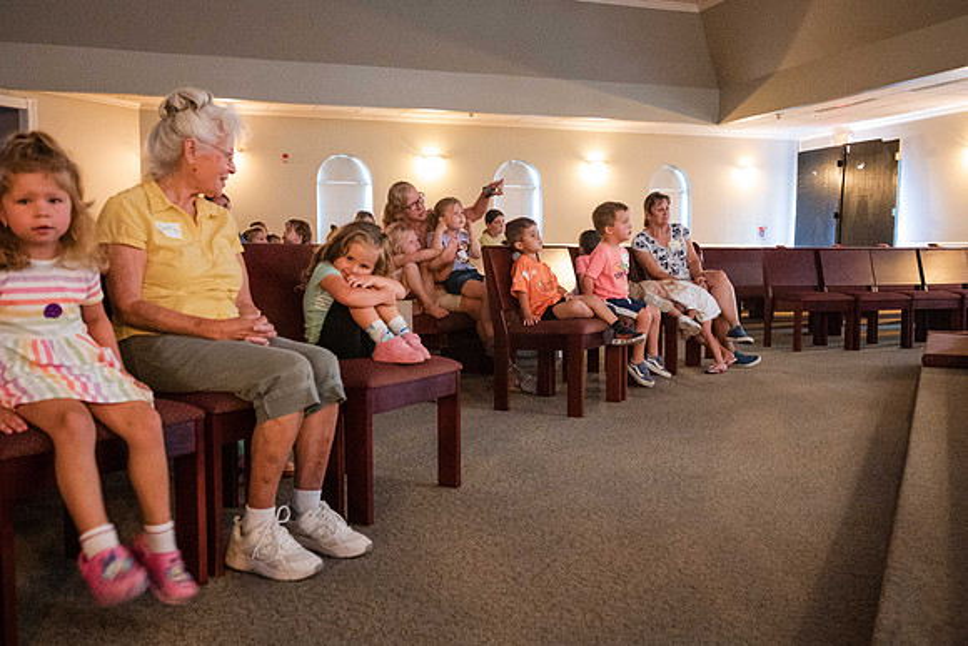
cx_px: 492
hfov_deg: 56.9
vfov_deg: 39.7
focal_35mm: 33
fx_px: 894
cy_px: 318
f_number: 4
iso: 12800
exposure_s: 1/60
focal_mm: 30
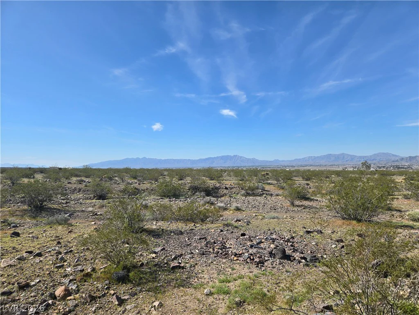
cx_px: 210
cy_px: 158
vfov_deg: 58.9
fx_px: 278
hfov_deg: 73.9
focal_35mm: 23
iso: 25
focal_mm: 5.4
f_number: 1.8
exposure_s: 1/2921
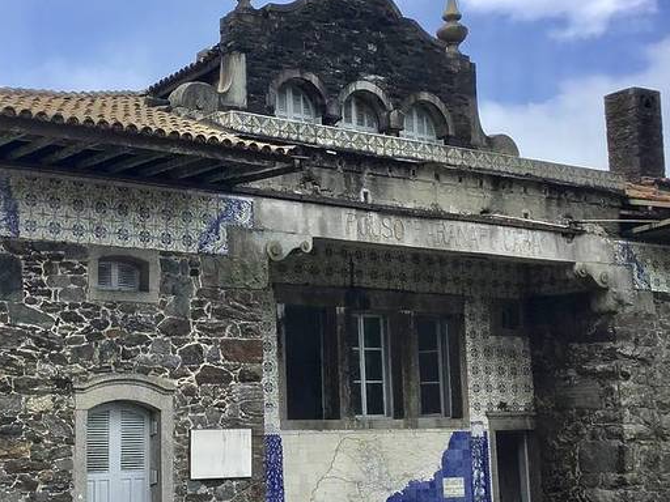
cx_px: 241
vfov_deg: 23.6
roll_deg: +1.9
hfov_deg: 31.0
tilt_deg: +7.9
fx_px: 1200
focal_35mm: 62
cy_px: 261
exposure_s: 1/1217
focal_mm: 3.3
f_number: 2.4
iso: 25
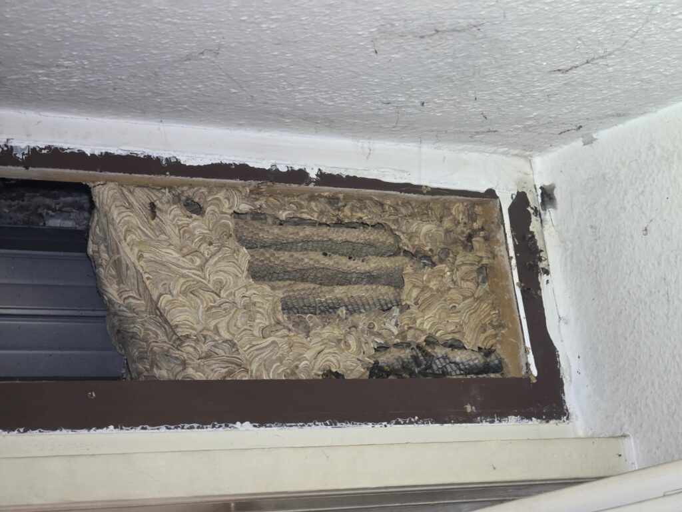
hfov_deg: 17.1
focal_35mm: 115
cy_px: 256
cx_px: 341
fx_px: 2266
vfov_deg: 12.9
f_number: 3.4
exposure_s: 1/50
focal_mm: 18.6
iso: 640
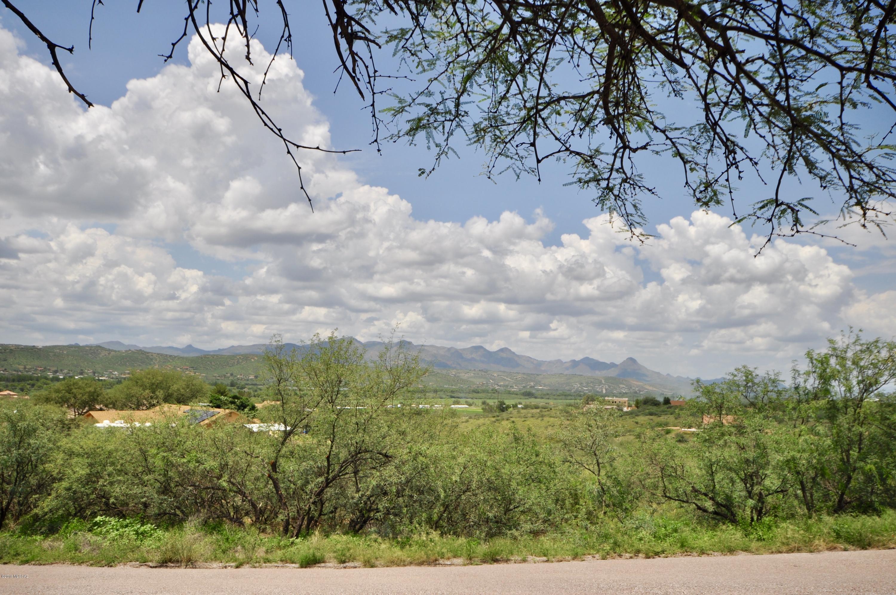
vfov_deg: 43.5
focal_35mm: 30
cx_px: 448
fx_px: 746
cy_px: 298
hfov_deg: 62.0
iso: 200
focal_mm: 20
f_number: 11
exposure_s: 1/500
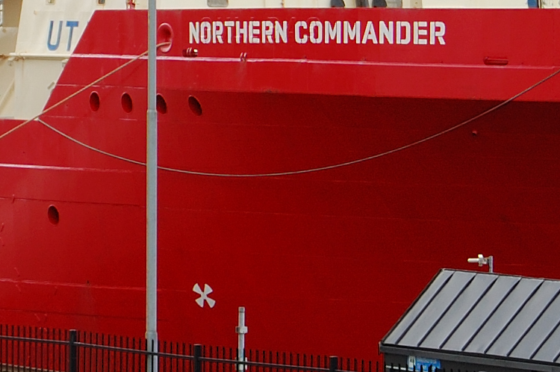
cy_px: -100
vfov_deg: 4.1
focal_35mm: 331
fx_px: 5142
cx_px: 162
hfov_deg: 6.2
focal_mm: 55
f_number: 9
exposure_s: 1/40
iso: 200
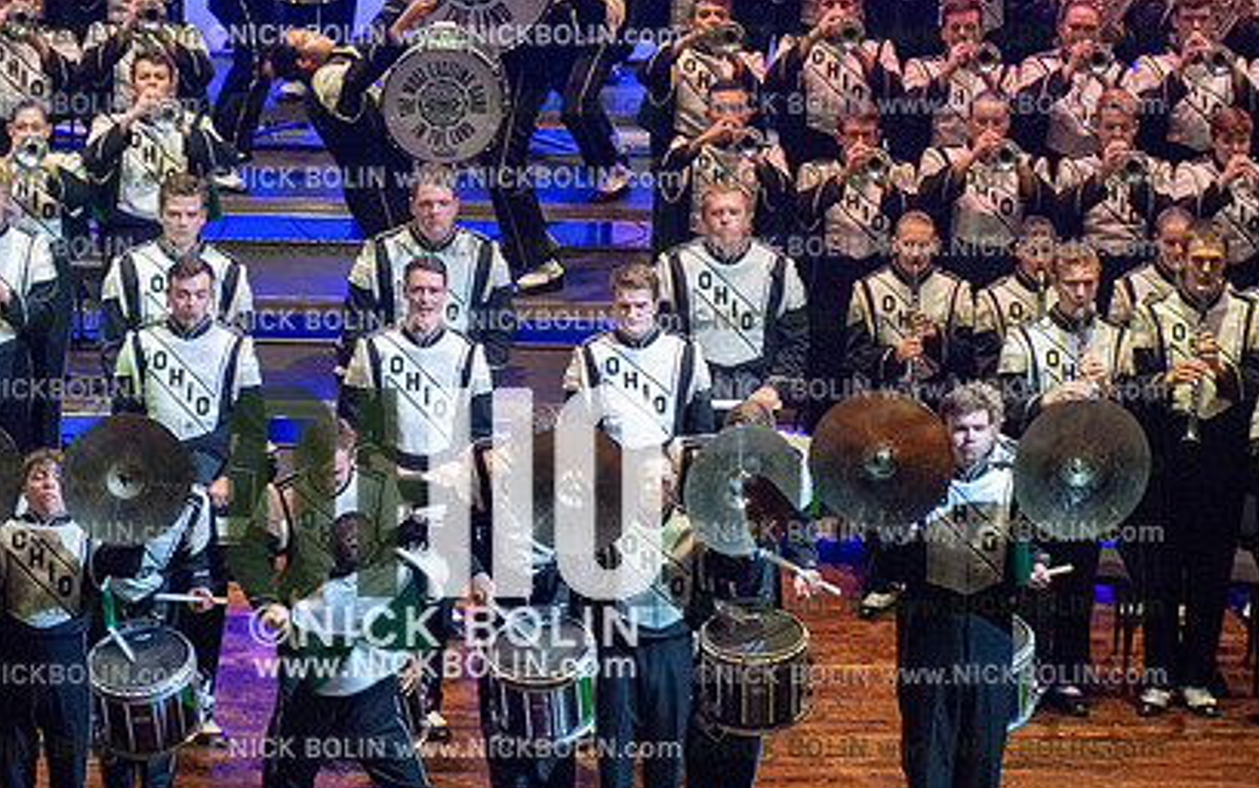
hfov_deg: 10.4
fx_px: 6934
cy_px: 533
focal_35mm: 202
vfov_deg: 6.5
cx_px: 443
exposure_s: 1/60
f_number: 5.6
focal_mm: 140
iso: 8000
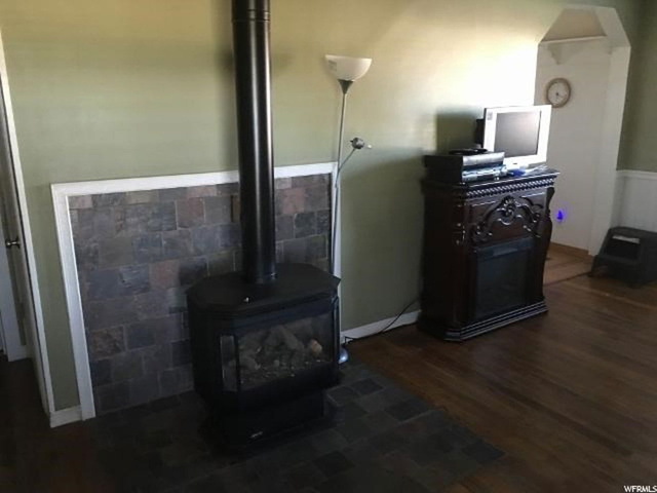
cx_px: 328
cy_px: 246
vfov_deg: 48.2
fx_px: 550
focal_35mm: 29
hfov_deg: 61.7
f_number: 2.2
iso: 64
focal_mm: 4.15
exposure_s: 1/4
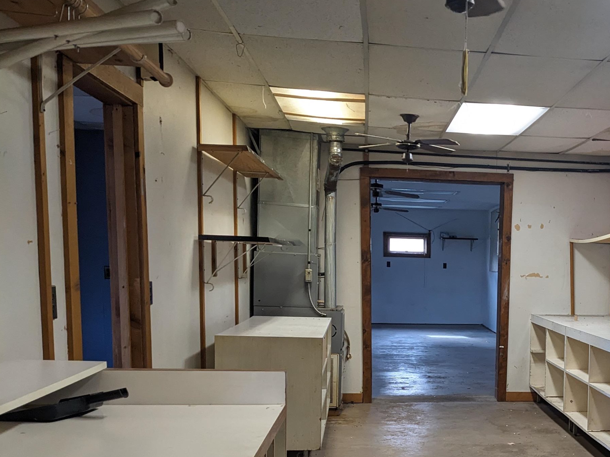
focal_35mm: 46
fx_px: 811
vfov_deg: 30.9
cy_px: 347
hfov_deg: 39.1
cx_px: 516
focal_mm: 4.38
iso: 300
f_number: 1.73
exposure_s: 1/120
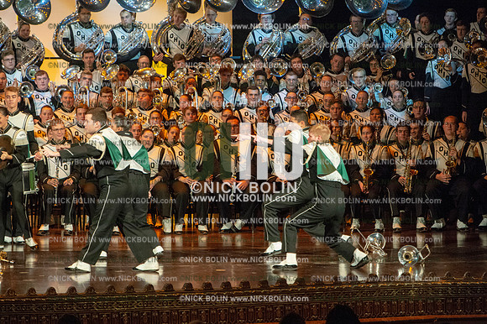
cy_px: 162
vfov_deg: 6.5
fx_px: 2839
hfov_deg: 9.8
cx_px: 244
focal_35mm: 210
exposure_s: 1/320
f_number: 5.6
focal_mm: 210
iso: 8000
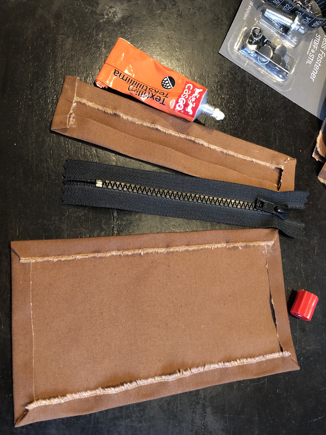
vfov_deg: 63.4
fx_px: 352
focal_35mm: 28
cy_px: 218
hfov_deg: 49.7
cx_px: 163
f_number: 1.8
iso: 100
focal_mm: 3.99
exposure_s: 1/8
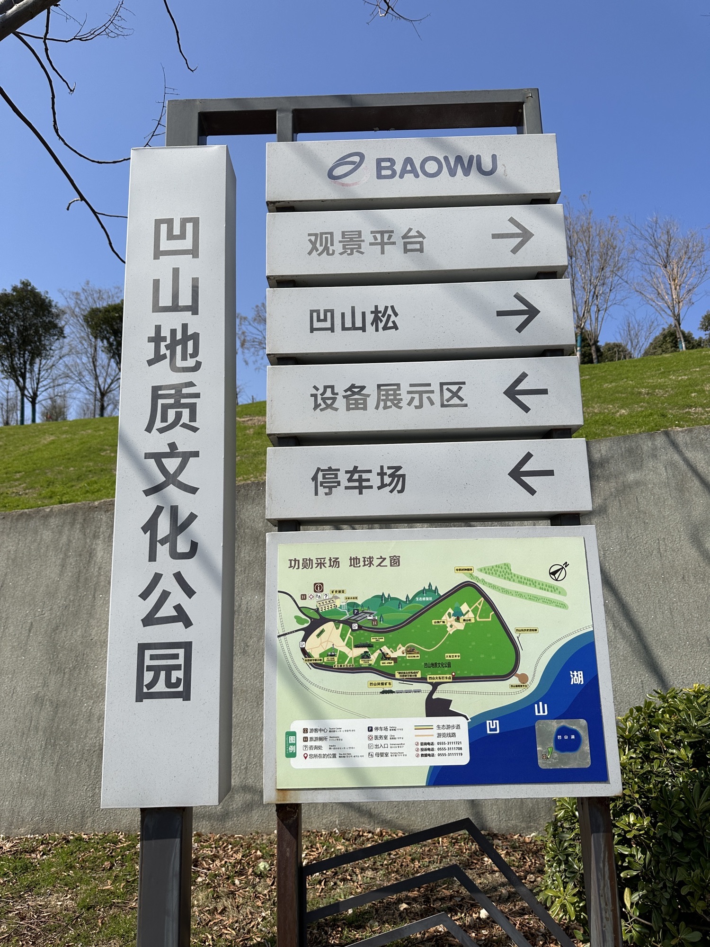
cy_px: 474
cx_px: 355
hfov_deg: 56.8
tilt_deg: +12.7
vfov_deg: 71.6
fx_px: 656
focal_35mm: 24
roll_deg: -1.1
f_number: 1.78
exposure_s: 1/5848
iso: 80
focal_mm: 6.86
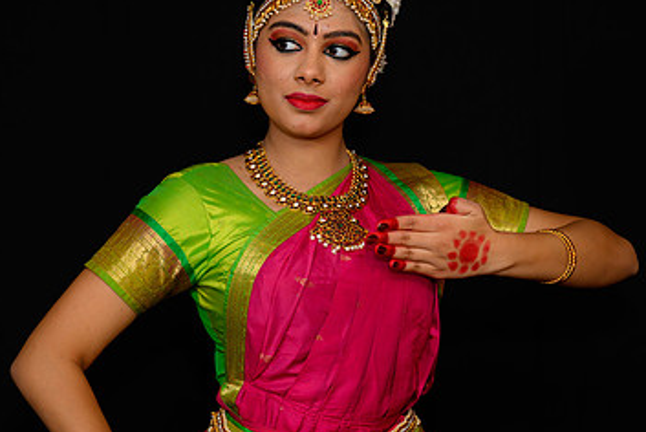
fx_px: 1975
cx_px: 298
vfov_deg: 12.5
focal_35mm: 110
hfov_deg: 18.6
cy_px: 228
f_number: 5
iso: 640
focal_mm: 67
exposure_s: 1/125
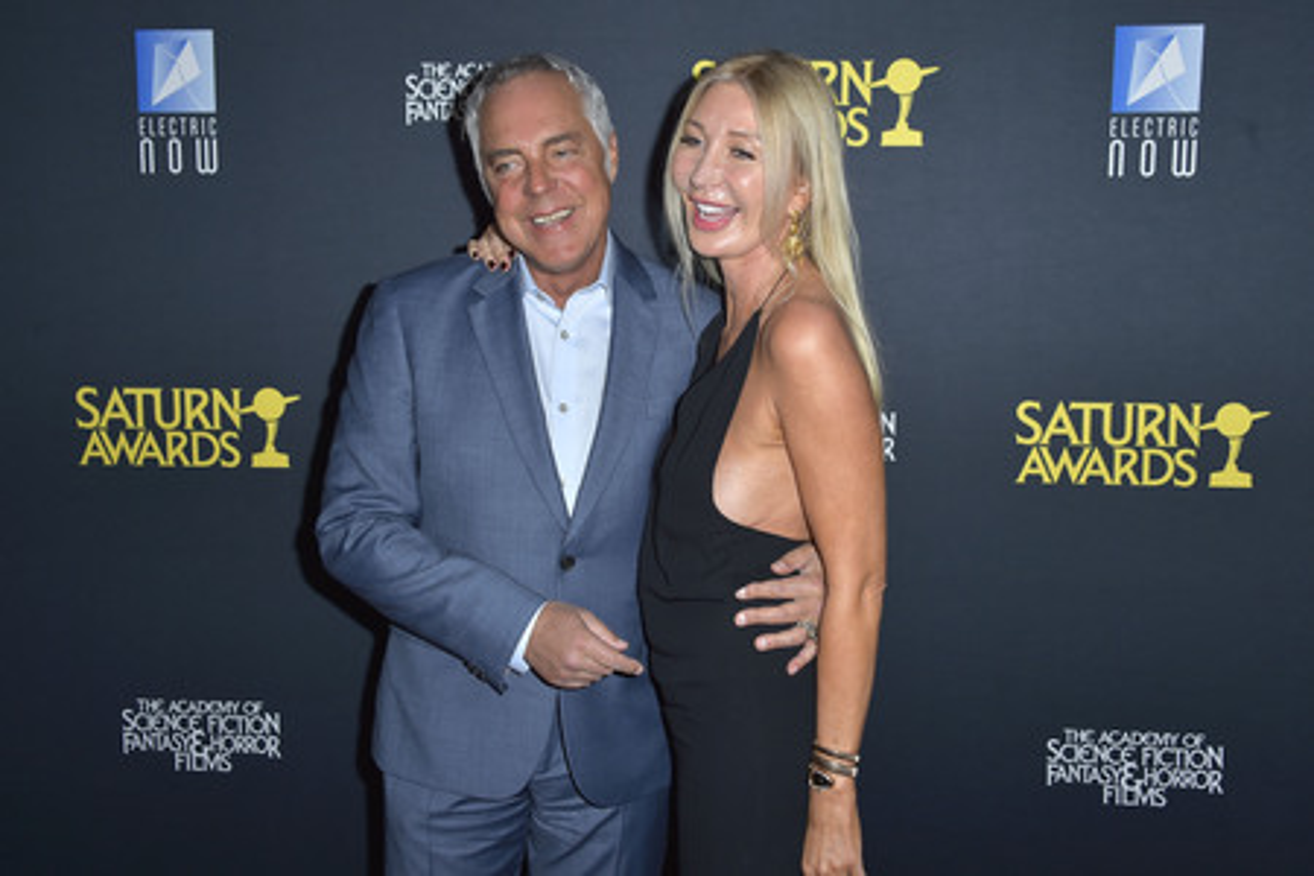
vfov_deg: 31.9
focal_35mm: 42
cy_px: 438
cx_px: 657
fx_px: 1533
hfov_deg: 46.4
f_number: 6.3
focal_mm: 42
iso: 250
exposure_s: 1/250
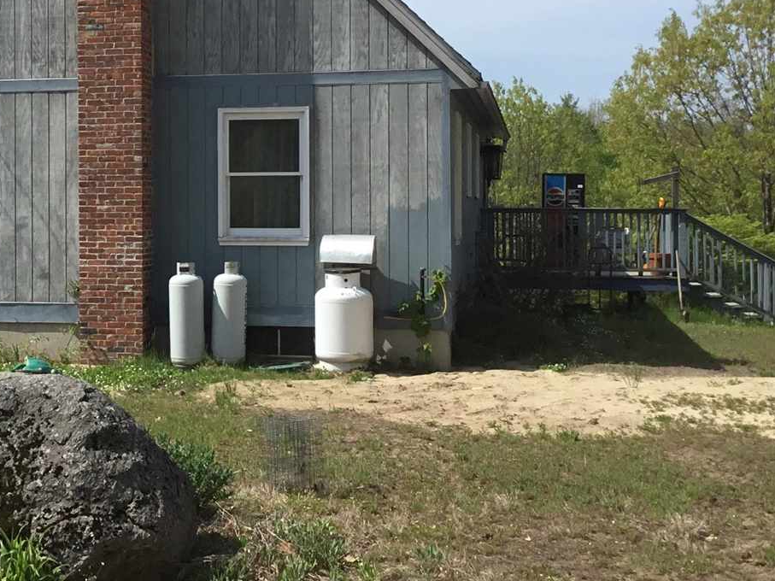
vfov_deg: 21.0
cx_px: 97
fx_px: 1567
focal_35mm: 70
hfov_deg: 26.9
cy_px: 212
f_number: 2.4
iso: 25
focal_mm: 3.3
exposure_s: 1/1597
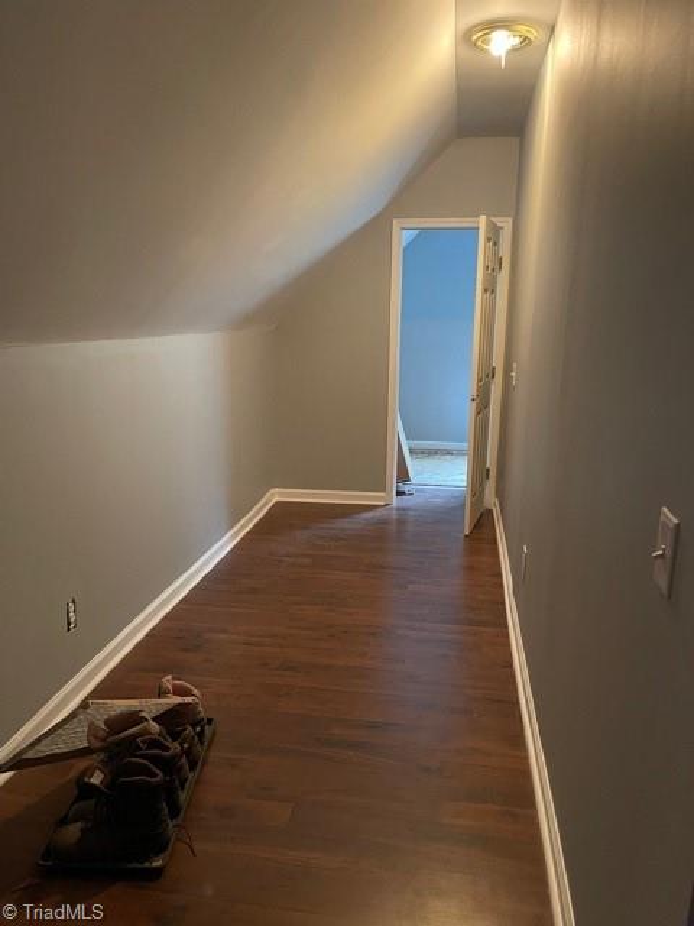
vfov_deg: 67.3
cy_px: 463
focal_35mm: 26
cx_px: 347
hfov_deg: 53.1
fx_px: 695
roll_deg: -0.9
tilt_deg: -11.4
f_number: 1.6
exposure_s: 1/30
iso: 500
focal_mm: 5.1
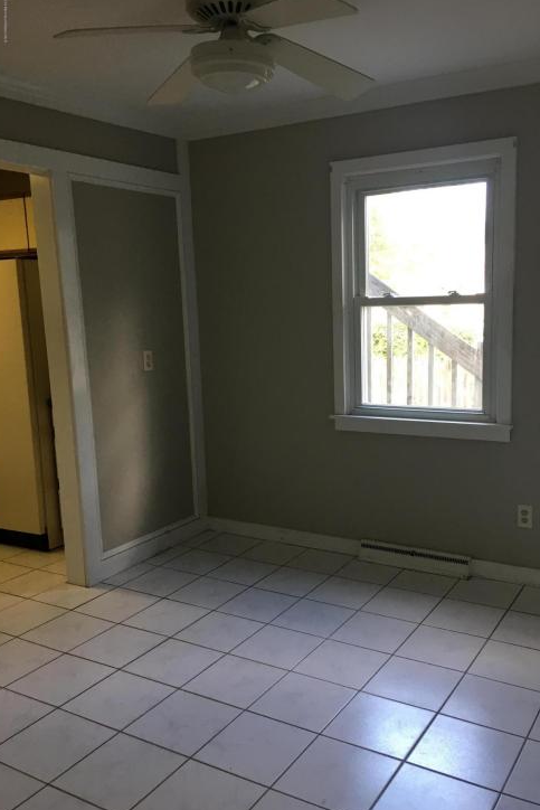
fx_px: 720
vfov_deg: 58.7
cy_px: 423
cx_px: 307
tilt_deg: -10.4
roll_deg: +1.1
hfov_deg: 41.0
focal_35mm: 32
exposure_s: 1/30
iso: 64
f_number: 2.2
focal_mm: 4.15
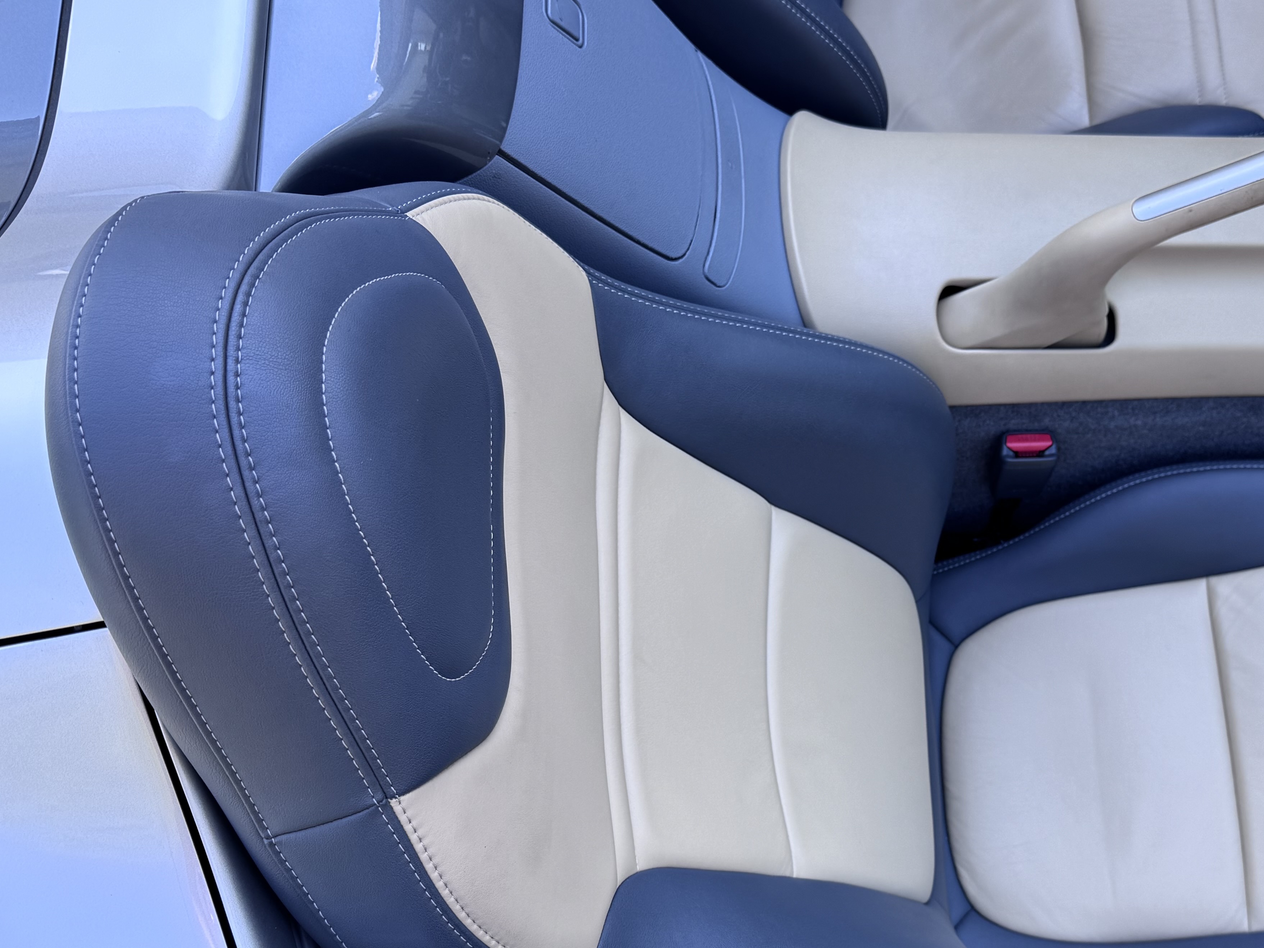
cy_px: 654
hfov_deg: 47.0
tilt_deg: -69.4
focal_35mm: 39
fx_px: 1424
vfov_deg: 36.3
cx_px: 854
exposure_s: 1/343
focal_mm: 6.76
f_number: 1.78
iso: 80
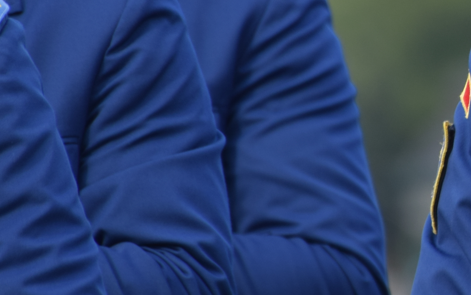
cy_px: 8
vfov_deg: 0.9
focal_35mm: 1526
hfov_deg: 1.4
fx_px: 19589
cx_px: 729
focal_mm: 300
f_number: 5.6
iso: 160
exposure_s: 1/160
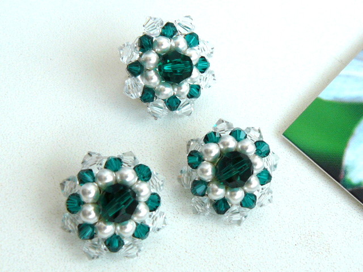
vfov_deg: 26.1
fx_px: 587
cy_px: 136
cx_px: 182
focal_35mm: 56
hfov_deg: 34.3
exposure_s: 1/100
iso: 100
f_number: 4
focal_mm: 6.2
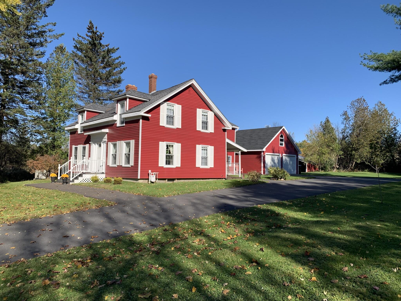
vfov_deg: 53.1
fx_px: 301
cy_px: 150
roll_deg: -1.0
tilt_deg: +4.7
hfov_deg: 67.3
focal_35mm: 26
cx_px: 200
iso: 25
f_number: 1.8
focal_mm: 4.25
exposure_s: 1/1916
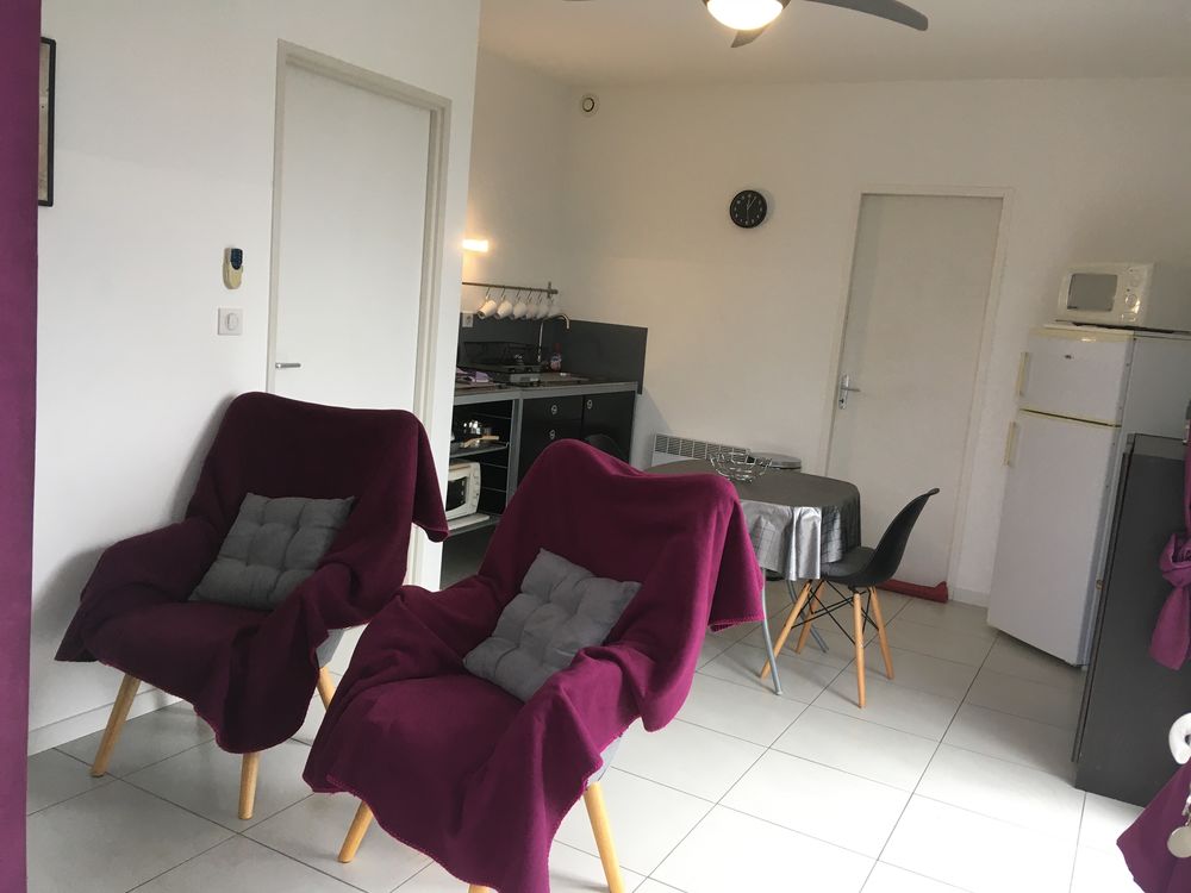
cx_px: 596
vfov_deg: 48.2
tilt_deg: -7.5
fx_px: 998
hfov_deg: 61.7
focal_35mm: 29
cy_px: 446
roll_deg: -5.0
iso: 40
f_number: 2.2
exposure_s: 1/33
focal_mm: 4.15
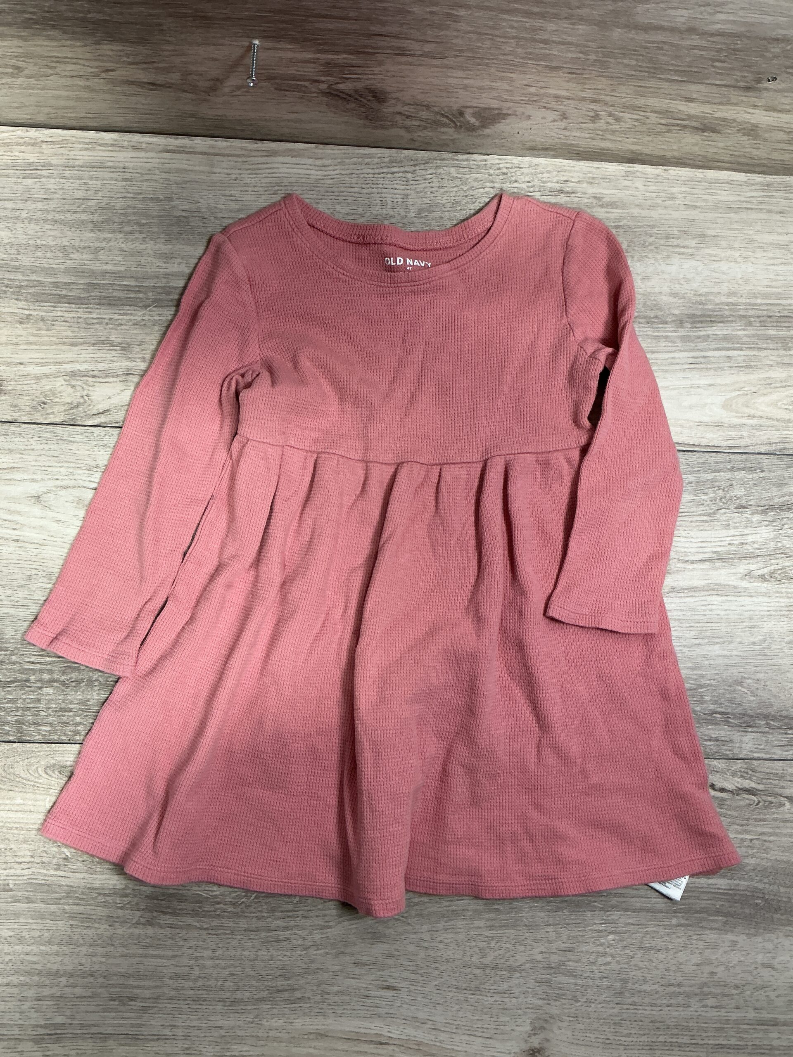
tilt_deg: -83.6
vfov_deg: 61.7
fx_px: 886
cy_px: 528
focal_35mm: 29
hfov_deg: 48.2
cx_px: 396
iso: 64
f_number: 1.8
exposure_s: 1/60
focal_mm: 3
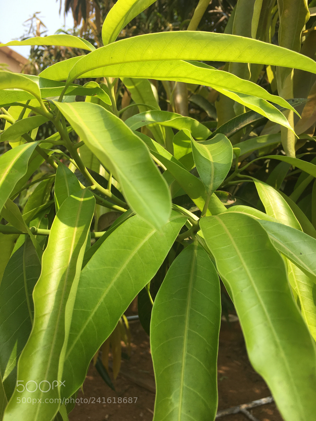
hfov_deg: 48.2
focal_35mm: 29
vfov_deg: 61.7
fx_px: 353
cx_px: 158
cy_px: 210
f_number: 2.2
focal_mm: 4.15
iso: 25
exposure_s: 1/487
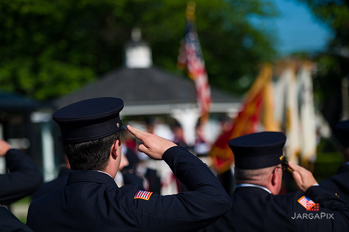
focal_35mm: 120
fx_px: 1163
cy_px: 116
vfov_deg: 11.4
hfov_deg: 17.1
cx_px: 174
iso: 200
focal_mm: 120
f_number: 3.2
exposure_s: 1/6400
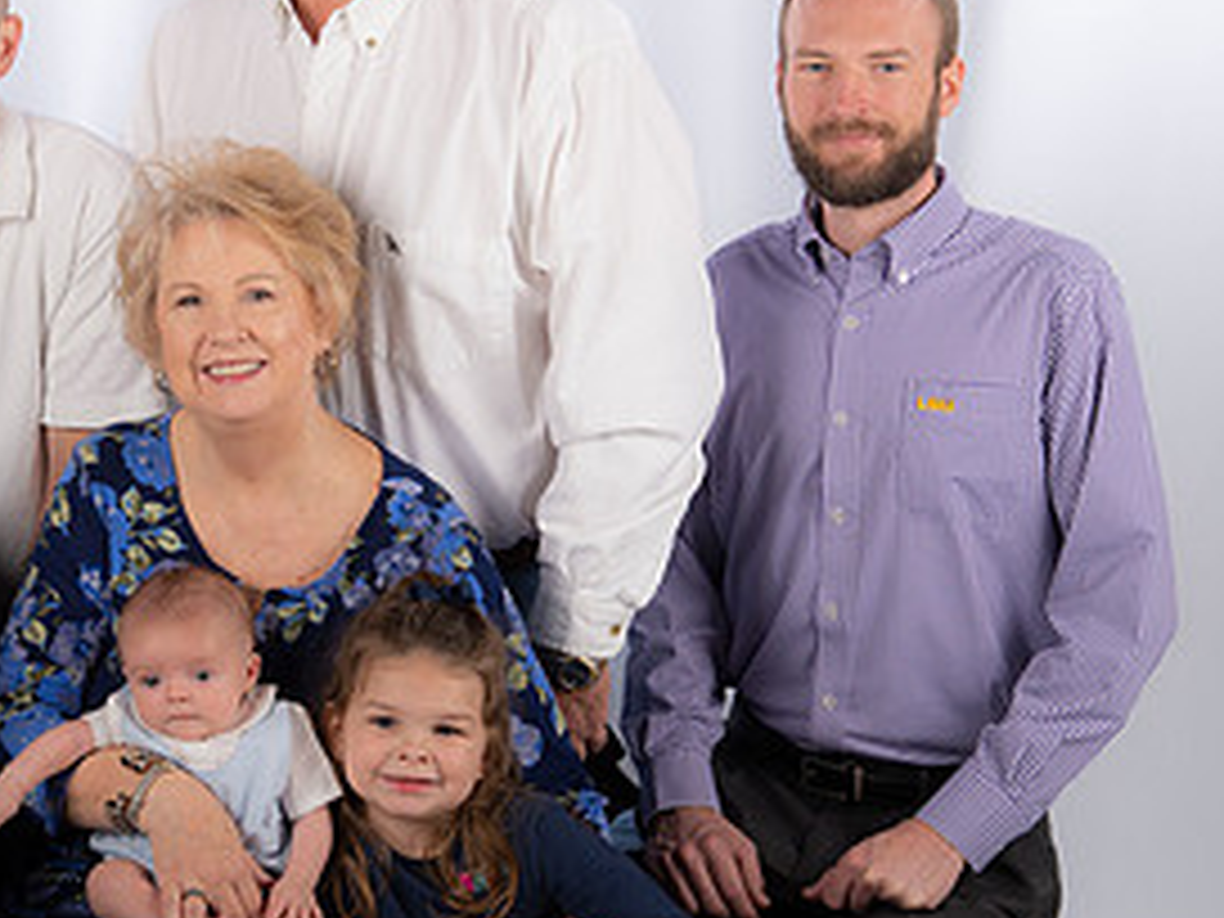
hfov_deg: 14.7
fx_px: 4703
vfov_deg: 11.1
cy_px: 446
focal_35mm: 133
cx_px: 198
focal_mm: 65
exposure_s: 1/200
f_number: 5.6
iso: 100
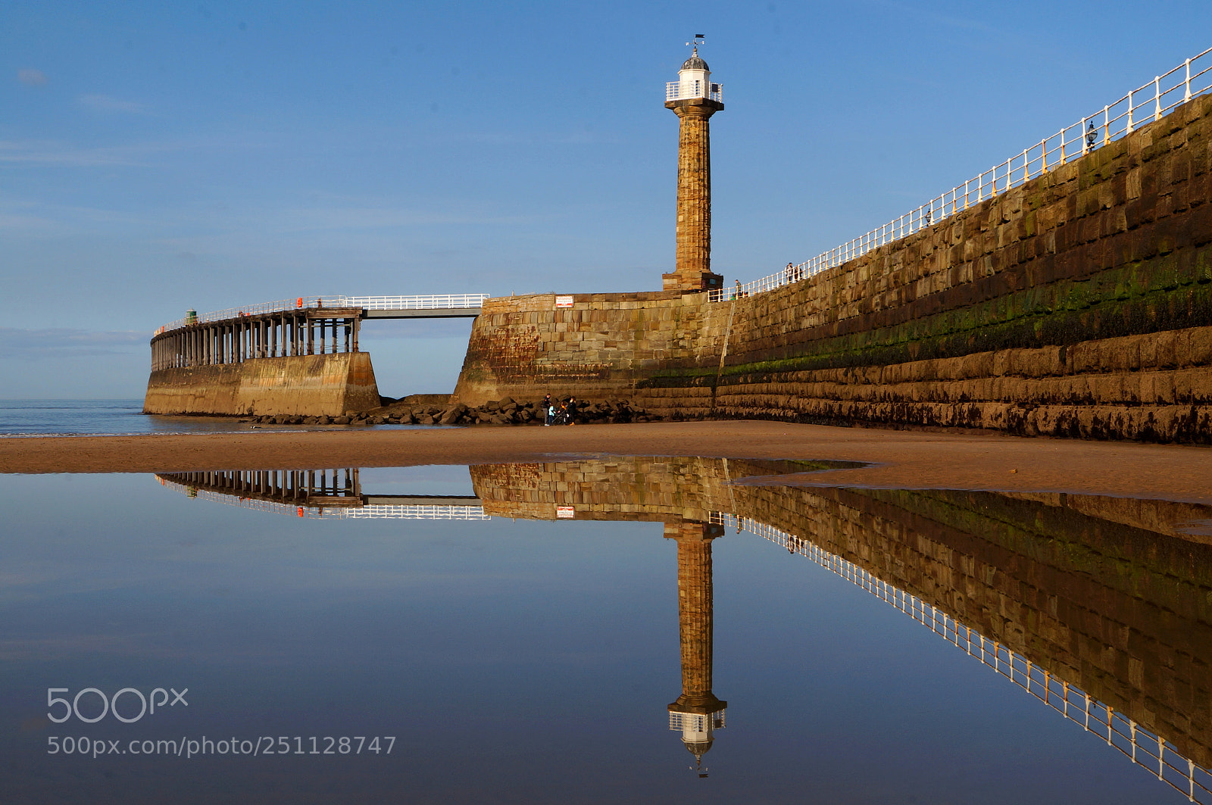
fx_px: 1765
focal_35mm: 52
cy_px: 402
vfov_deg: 25.7
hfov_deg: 37.9
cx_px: 606
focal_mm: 35
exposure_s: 1/80
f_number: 22
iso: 100
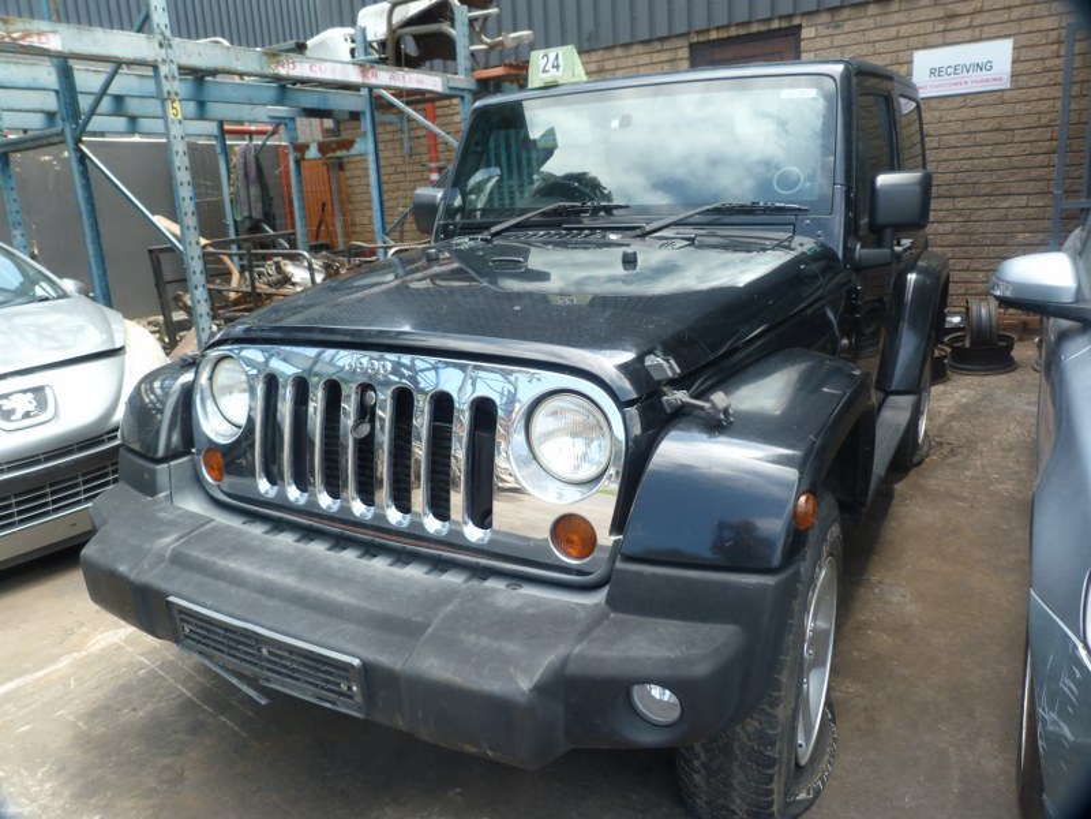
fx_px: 788
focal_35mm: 25
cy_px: 410
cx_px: 546
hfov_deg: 69.4
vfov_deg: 54.9
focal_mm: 4.5
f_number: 4
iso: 80
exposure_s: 1/100
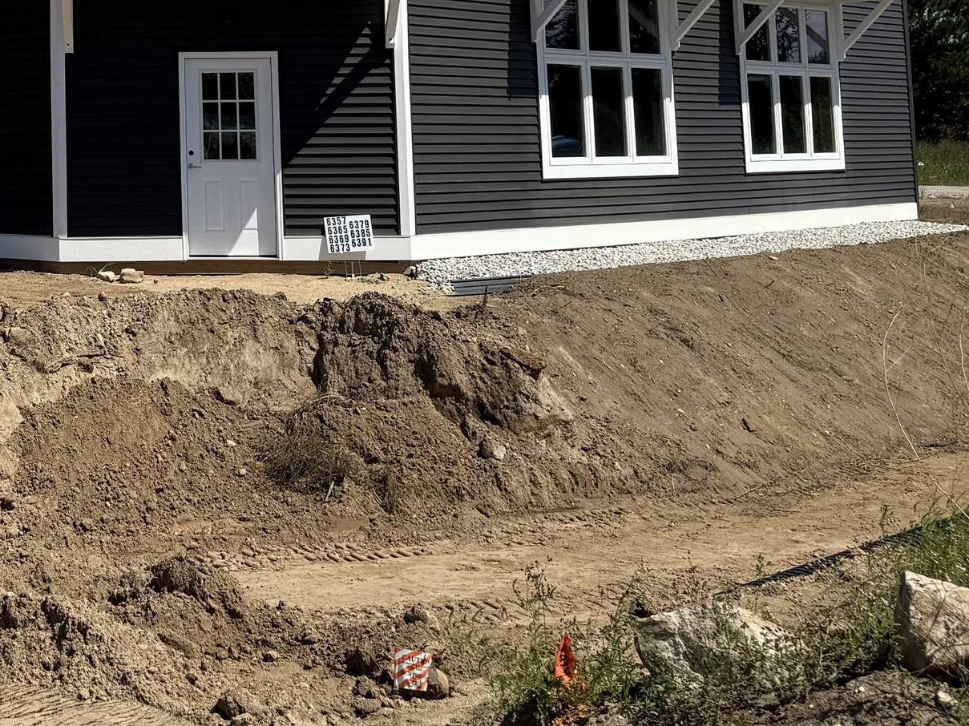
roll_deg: +0.5
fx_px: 1707
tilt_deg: +5.9
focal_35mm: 61
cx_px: -2
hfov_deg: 29.6
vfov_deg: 22.8
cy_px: -39
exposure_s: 1/6173
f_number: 1.78
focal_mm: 6.76
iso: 80
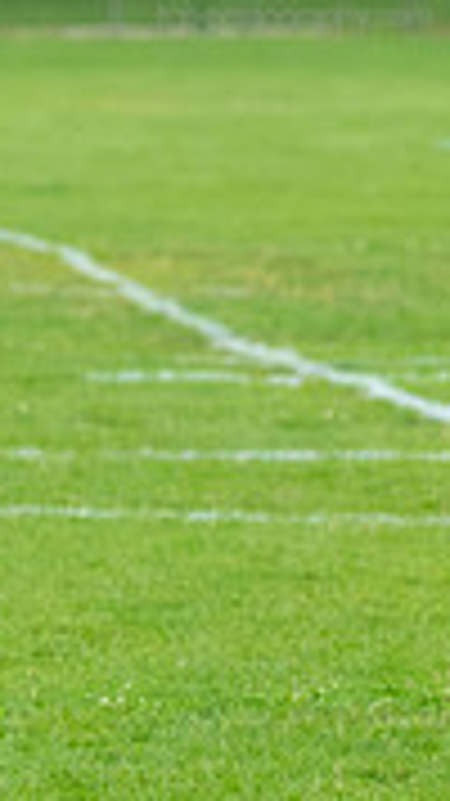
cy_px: 493
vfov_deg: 3.2
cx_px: -342
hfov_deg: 1.8
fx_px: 14460
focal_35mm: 681
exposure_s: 1/1000
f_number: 5.6
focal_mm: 200
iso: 1250
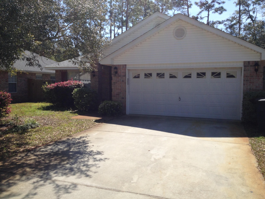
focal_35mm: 35
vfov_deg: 40.7
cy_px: 100
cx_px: 132
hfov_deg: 52.6
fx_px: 268
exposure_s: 1/1672
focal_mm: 4.28
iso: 50
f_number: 2.4
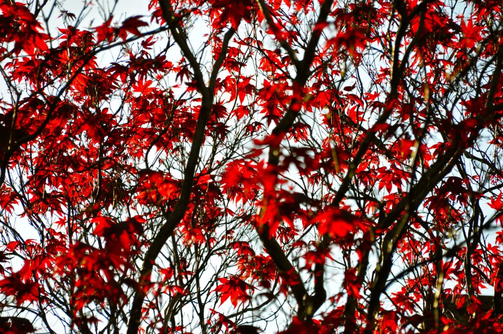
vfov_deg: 4.6
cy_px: 167
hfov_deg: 6.9
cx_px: 252
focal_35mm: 300
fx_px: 4186
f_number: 6.3
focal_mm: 200
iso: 200
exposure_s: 1/640
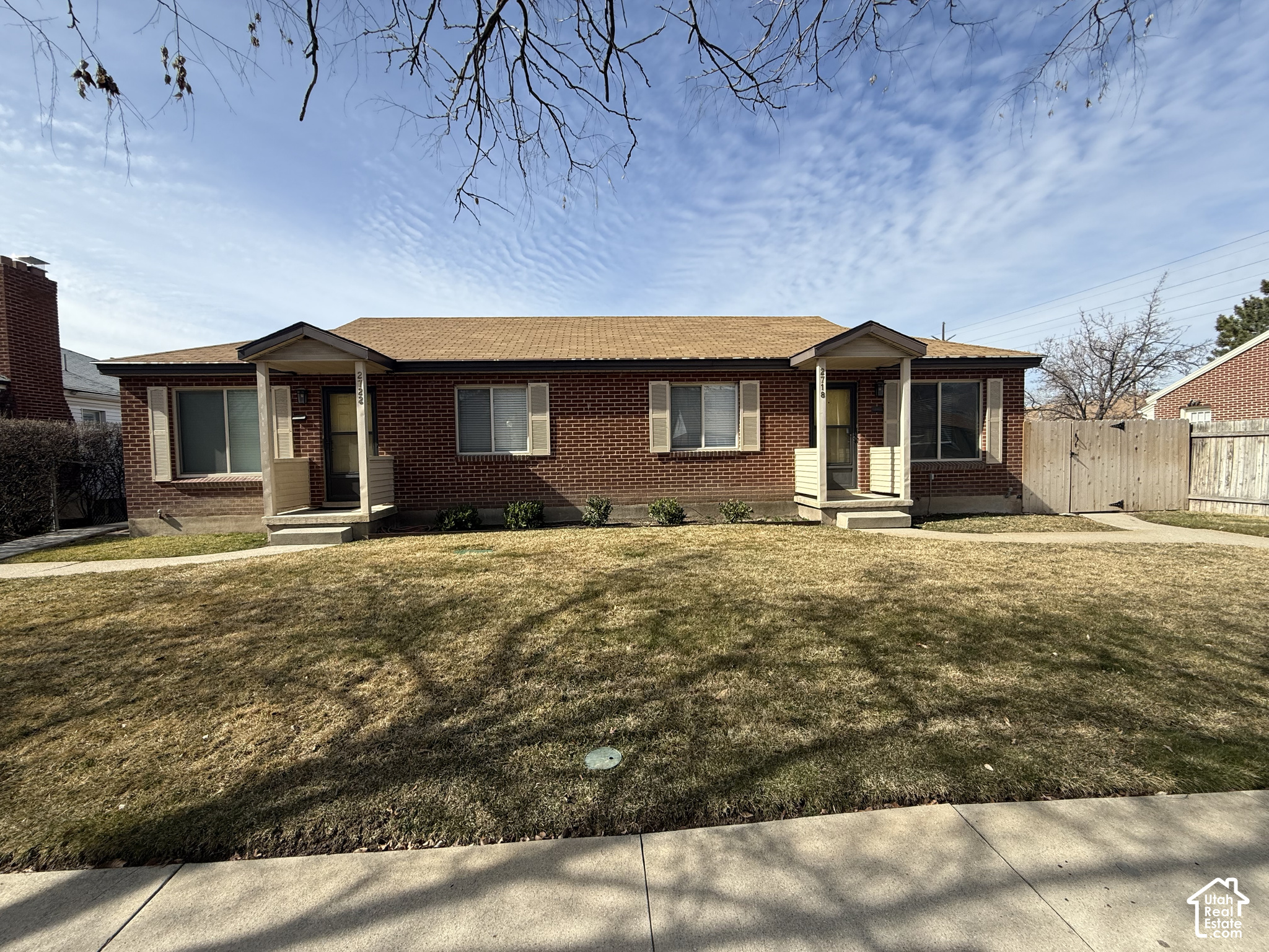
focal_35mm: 14
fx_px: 513
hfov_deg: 102.1
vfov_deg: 85.7
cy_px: 476
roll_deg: +1.0
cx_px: 634
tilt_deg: -3.0
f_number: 2.2
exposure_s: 1/1431
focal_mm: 2.22
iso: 50
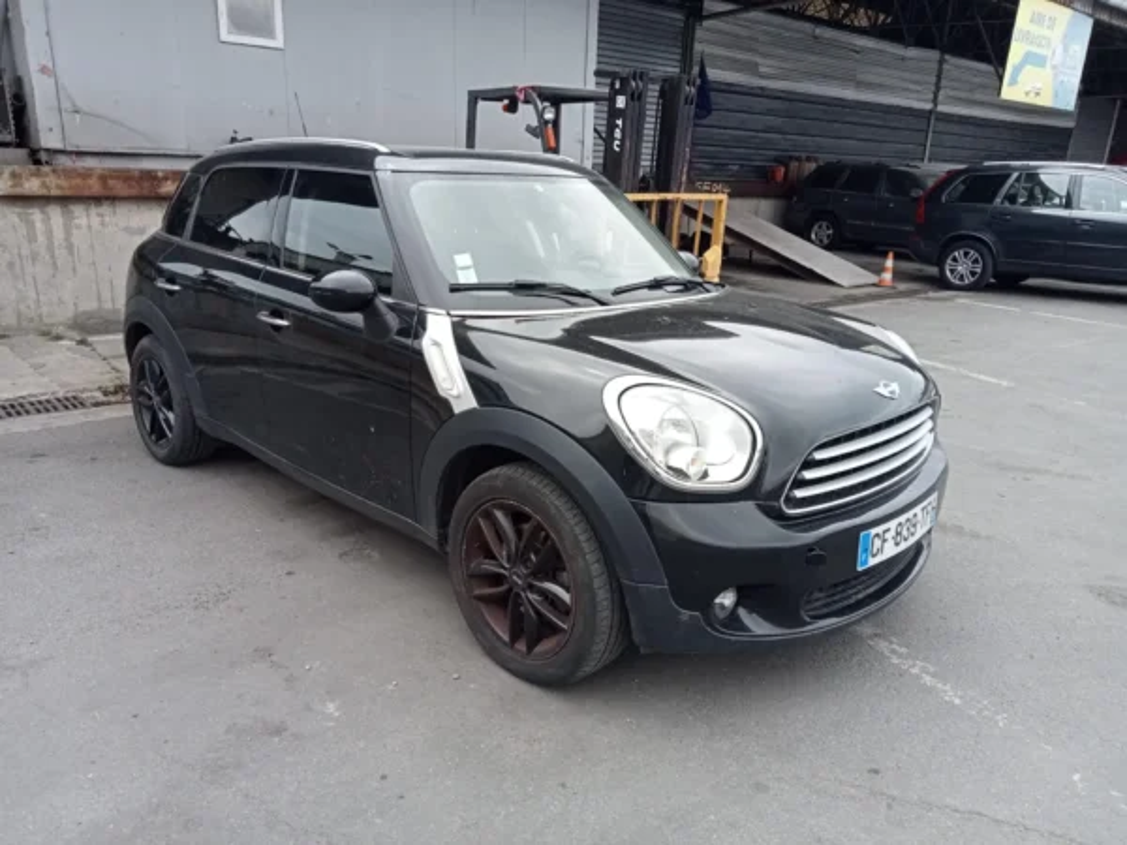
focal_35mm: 28
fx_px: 912
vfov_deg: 49.7
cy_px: 422
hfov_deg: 63.4
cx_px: 564
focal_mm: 3.46
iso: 100
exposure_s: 1/478
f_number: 2.2
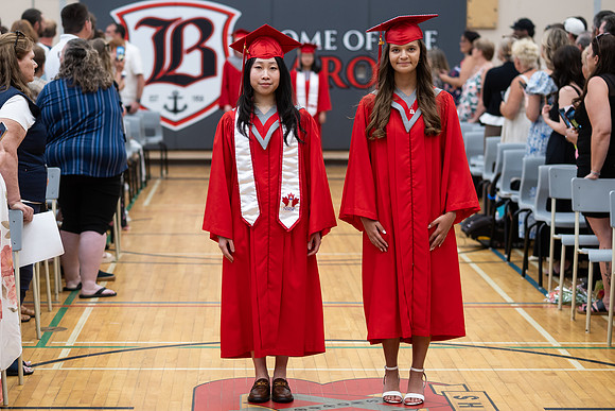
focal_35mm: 104
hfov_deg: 19.7
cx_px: 253
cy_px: 215
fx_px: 1770
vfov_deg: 13.2
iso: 1000
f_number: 2.8
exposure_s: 1/200
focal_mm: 85
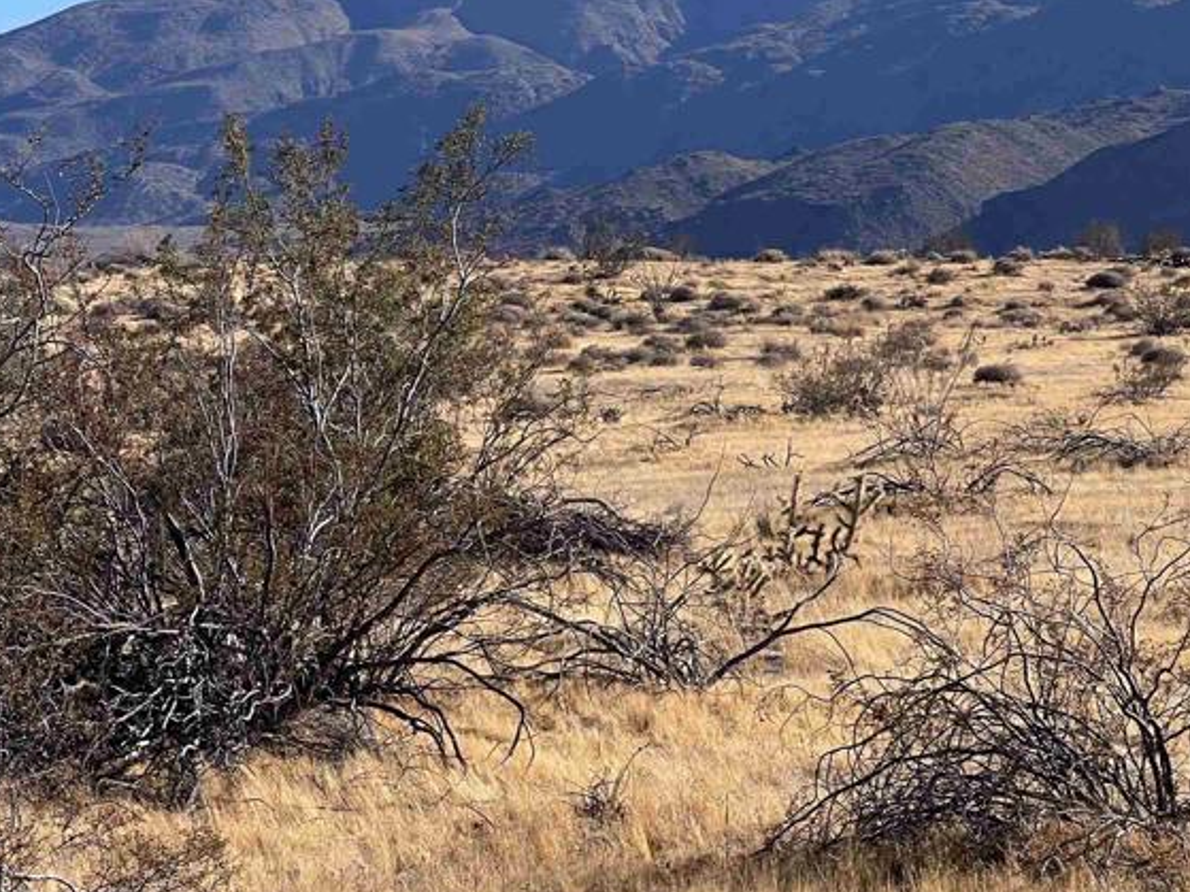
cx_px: 349
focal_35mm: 141
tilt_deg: +0.7
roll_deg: -0.5
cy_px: 404
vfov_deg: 10.5
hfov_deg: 14.0
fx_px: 4846
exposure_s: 1/669
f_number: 2.8
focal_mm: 9
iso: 32
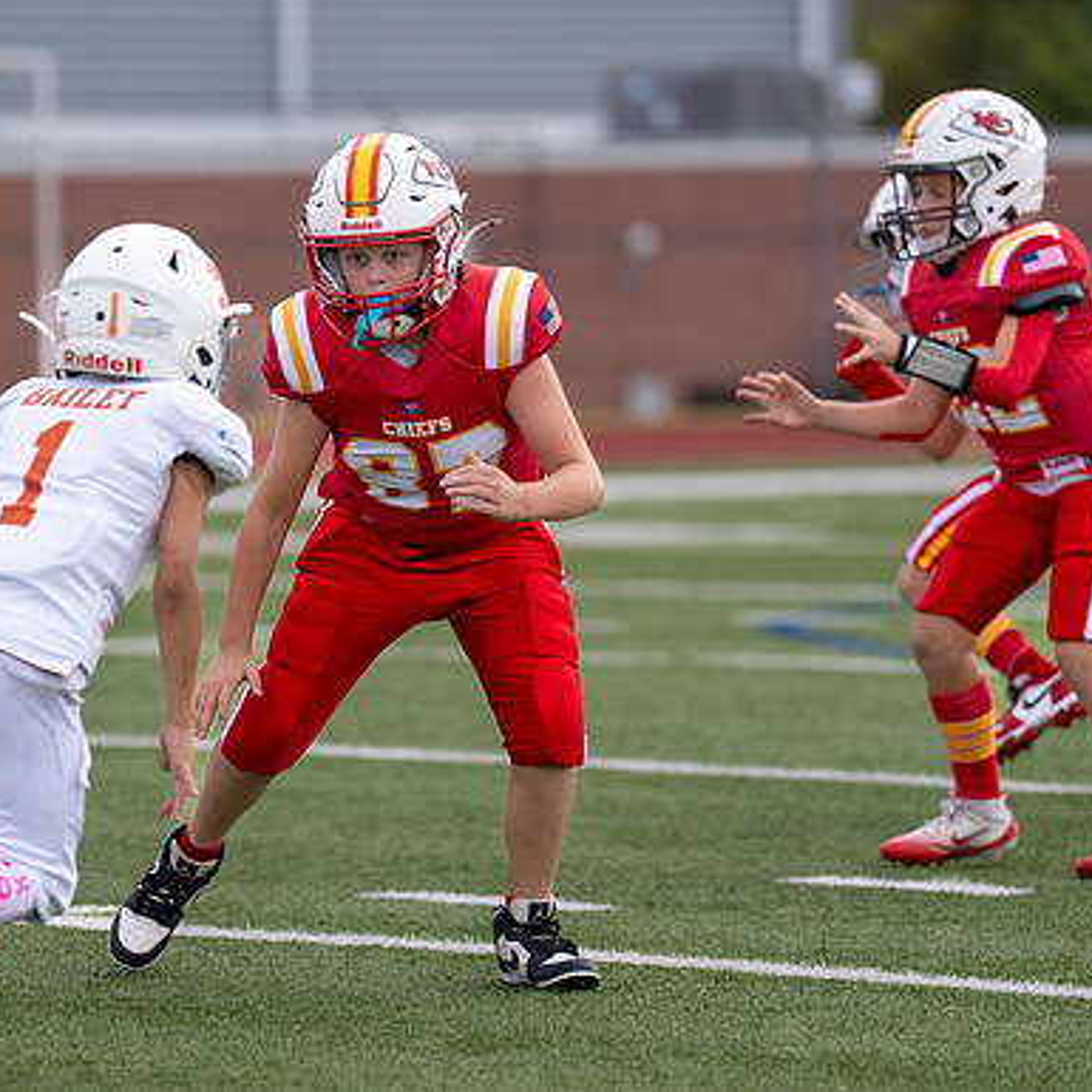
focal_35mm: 428
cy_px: 613
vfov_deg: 4.1
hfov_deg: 4.1
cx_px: 302
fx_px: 15275
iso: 320
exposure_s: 1/1250
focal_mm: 200
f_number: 2.8
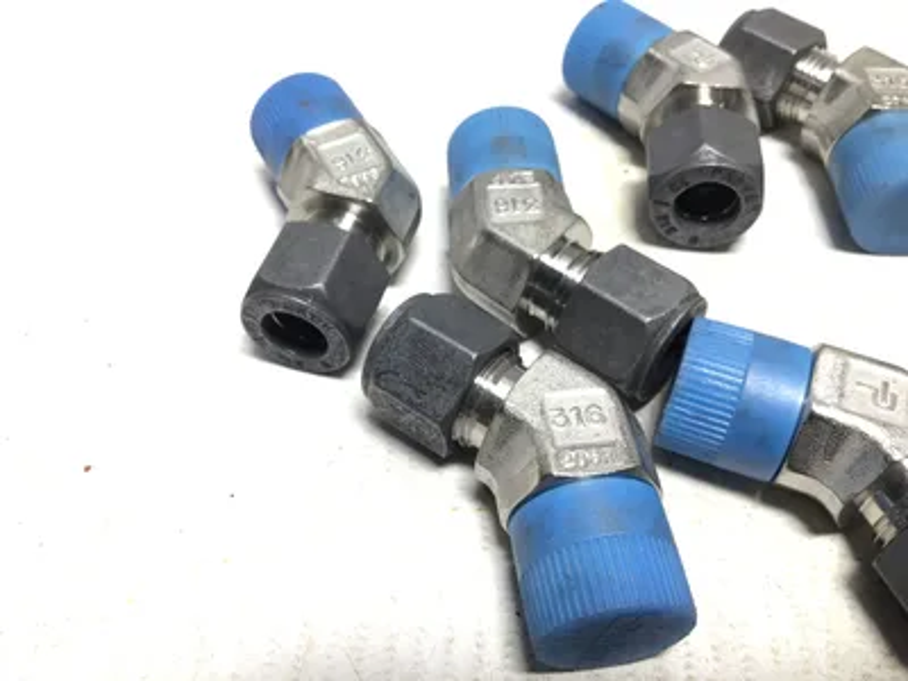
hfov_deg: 58.4
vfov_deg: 45.4
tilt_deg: -51.6
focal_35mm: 31
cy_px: 340
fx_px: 813
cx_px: 454
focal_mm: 3.3
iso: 32
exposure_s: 1/60
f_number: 2.4
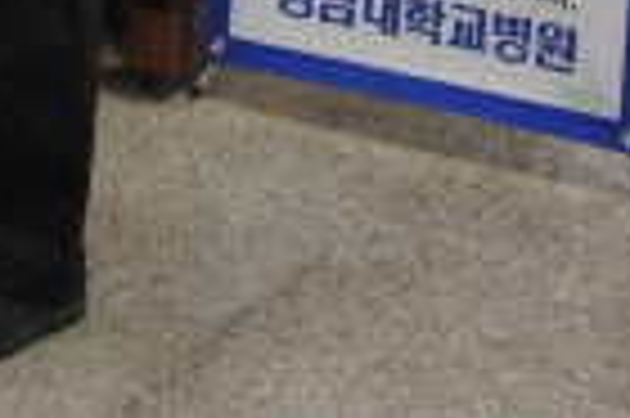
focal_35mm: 179
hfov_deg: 10.8
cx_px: -500
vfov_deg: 7.3
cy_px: -503
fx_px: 3133
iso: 400
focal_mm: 27
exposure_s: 1/15
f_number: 4
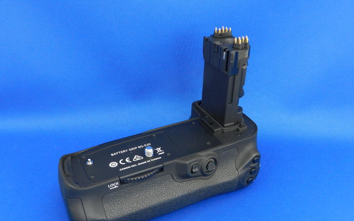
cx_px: 177
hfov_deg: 56.7
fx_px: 328
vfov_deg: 37.1
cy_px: 133
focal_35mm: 34
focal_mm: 5.6
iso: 400
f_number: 3.7
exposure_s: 1/25
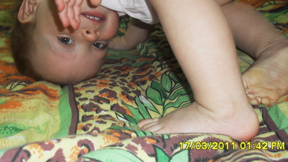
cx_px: 121
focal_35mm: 48
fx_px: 367
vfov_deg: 24.6
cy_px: 36
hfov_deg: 42.7
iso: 200
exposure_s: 1/45
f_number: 3.2
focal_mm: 6.3
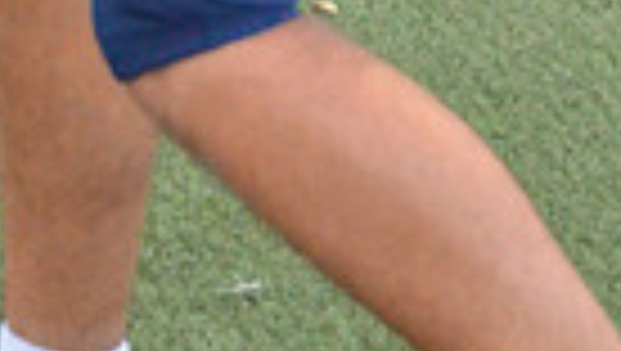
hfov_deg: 5.9
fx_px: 5971
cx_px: 36
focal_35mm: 362
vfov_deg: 3.3
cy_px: -760
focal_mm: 55
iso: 4000
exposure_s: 1/500
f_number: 4.5
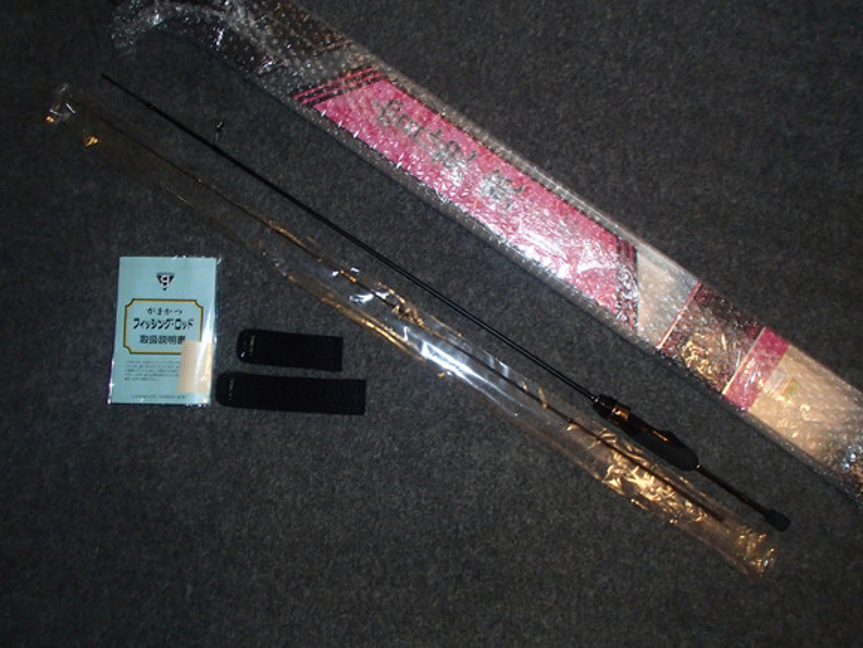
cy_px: 297
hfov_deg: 58.3
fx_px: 773
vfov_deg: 45.4
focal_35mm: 31
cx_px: 437
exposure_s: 1/30
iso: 400
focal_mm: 5
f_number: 3.9
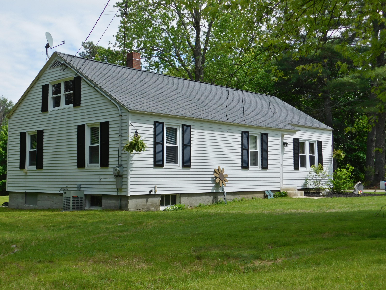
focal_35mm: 45
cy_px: 145
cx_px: 193
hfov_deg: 42.1
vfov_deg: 32.2
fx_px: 502
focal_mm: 8
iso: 125
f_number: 3.7
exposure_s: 1/1250
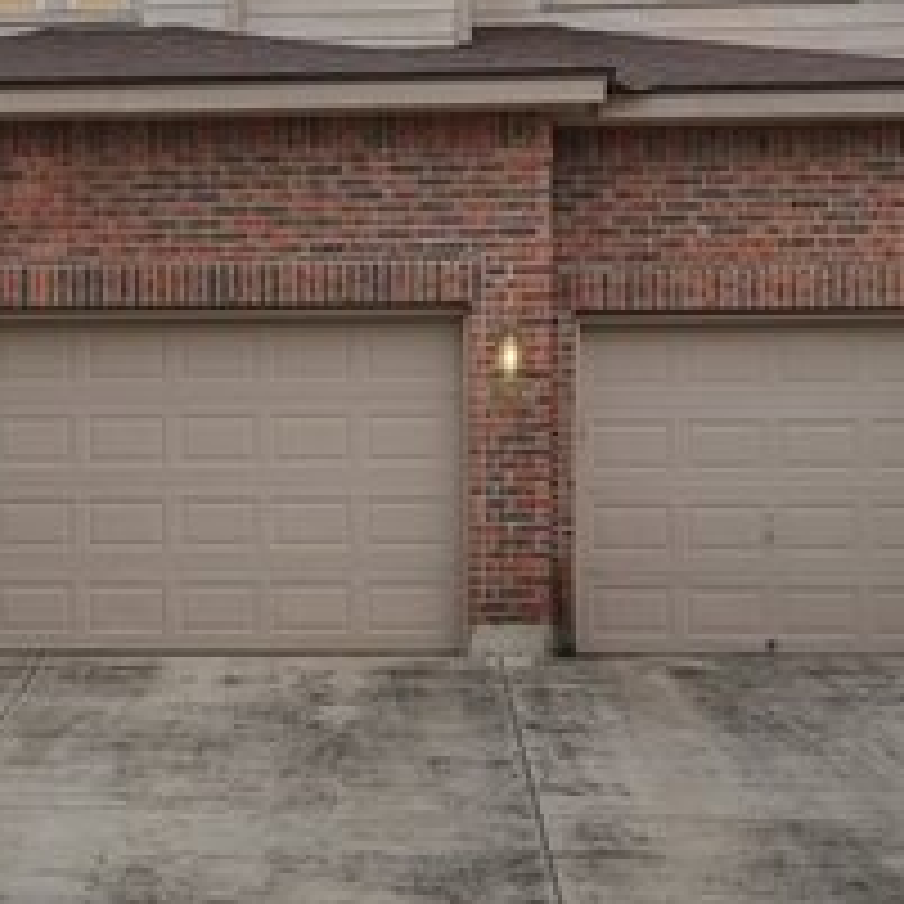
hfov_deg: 18.1
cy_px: 83
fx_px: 2758
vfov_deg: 18.3
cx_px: -18
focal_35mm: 93
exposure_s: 1/160
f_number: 8
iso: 100
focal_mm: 34.5
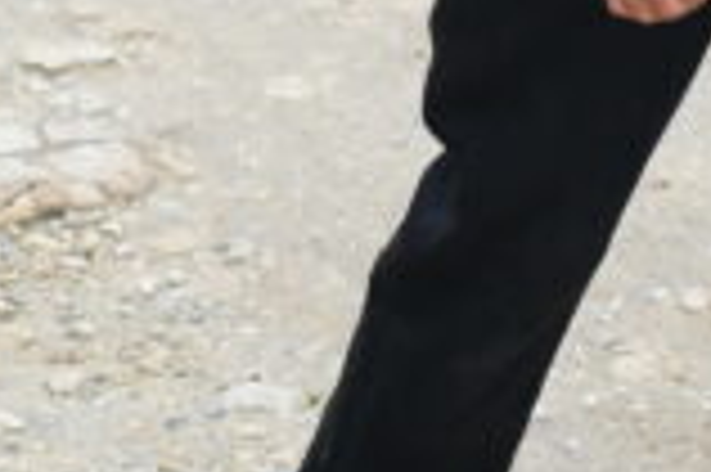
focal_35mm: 344
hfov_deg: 6.0
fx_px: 6787
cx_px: 446
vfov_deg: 4.0
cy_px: -416
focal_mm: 35
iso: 320
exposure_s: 1/550
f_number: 4
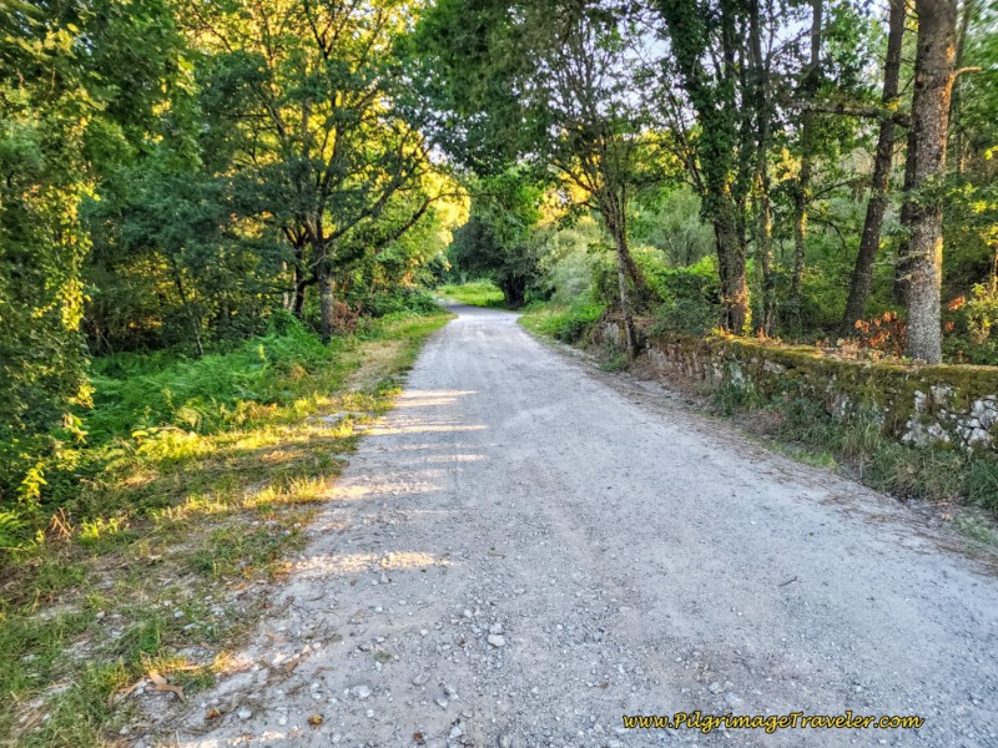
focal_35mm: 23
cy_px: 374
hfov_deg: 73.9
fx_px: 663
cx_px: 499
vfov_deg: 58.9
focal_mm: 6.4
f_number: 1.8
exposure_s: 1/180
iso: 160
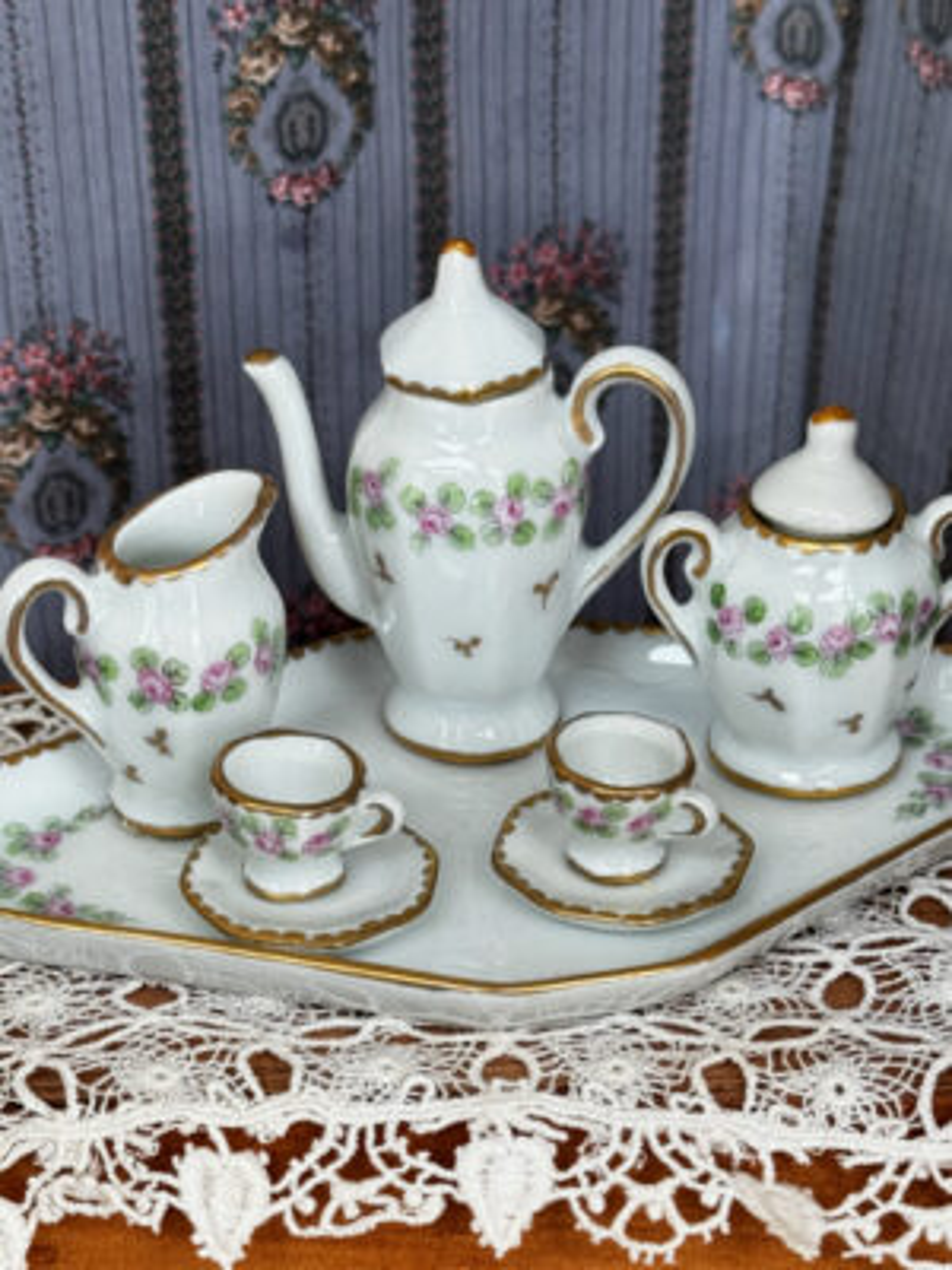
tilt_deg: -38.3
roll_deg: -1.2
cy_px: 635
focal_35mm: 48
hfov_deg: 30.3
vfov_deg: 39.7
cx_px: 476
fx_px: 1760
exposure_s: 1/132
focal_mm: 6.76
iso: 50
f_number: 1.78
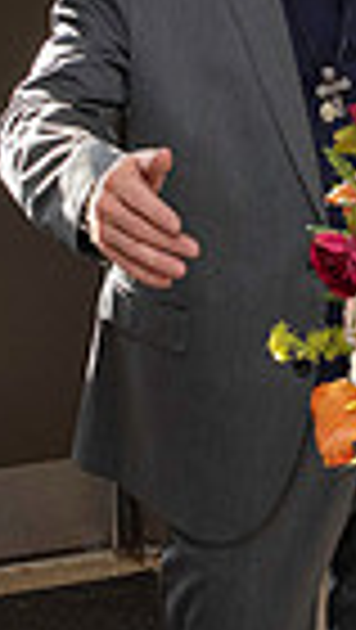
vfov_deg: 14.9
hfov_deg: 8.5
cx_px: 306
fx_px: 2377
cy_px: 24
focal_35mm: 142
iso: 640
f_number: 4.5
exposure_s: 1/200
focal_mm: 26
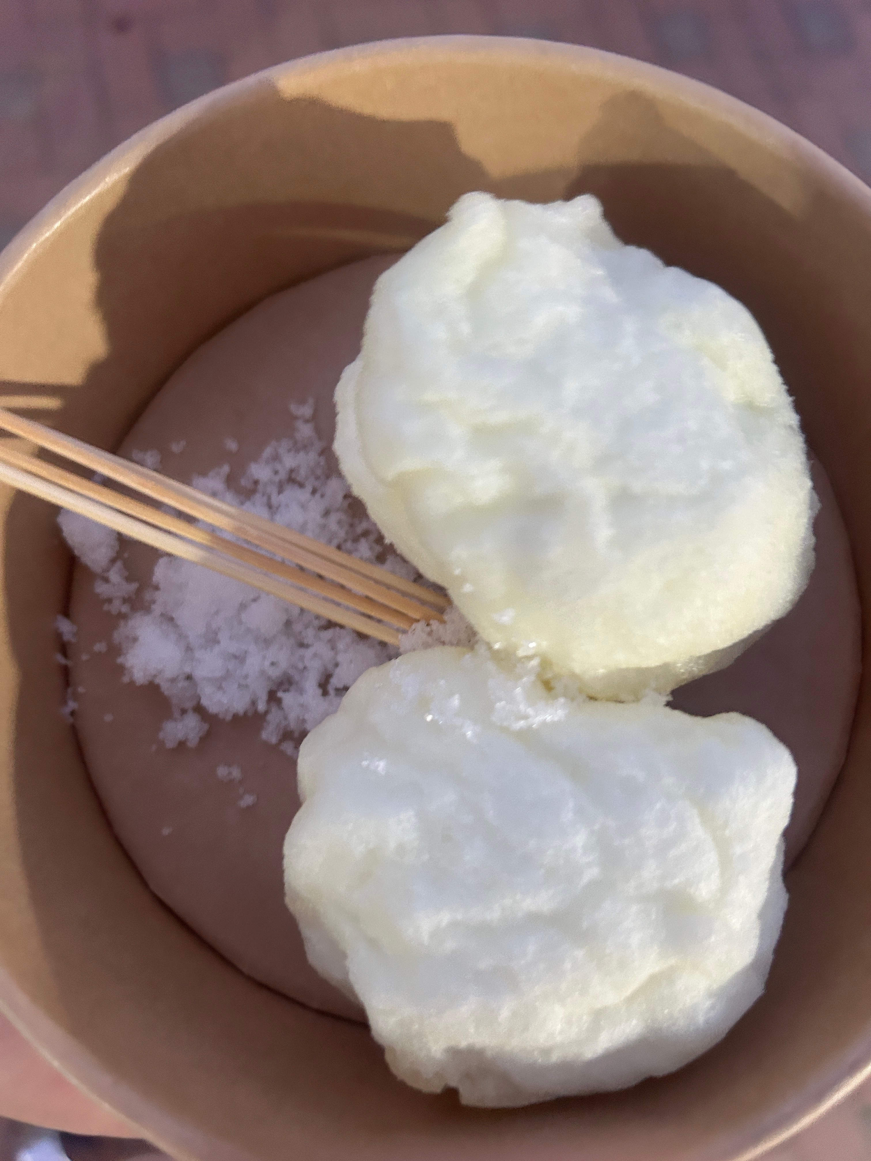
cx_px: 436
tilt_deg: -71.1
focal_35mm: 26
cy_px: 580
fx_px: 872
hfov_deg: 53.1
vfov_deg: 67.3
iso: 320
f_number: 1.5
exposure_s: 1/60
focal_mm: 5.7
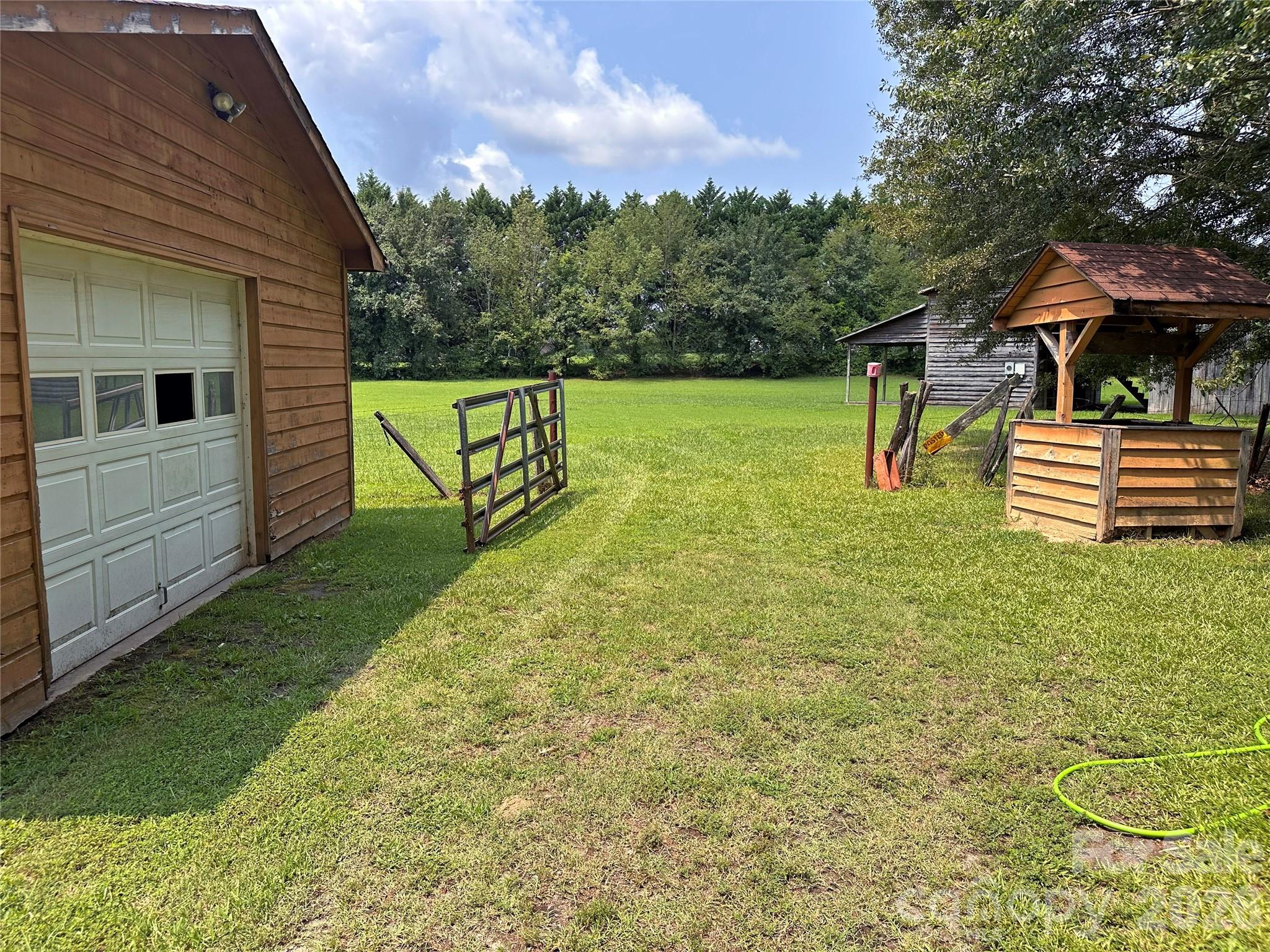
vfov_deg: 56.8
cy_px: 476
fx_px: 881
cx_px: 635
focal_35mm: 24
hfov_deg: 71.6
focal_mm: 6.86
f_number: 1.78
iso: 80
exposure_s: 1/2525
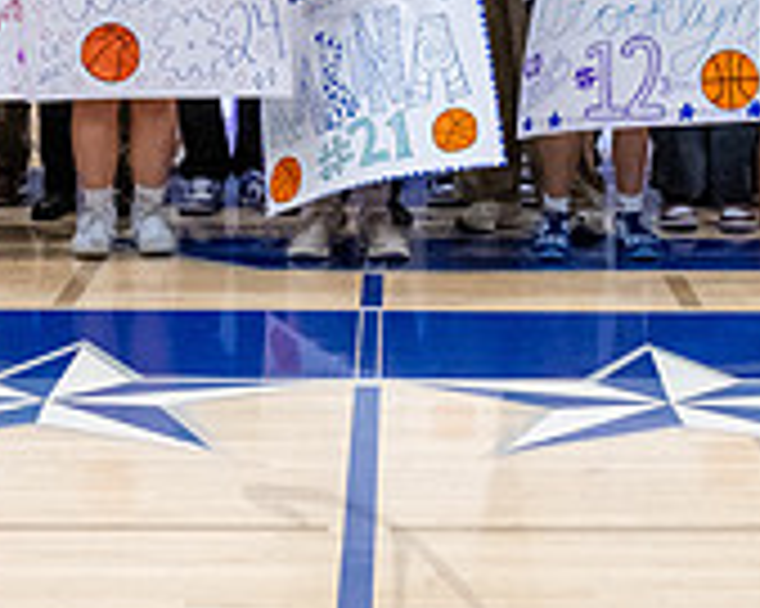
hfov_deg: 14.6
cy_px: -142
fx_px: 2967
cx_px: 392
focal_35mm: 132
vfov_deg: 11.4
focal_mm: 28
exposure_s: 1/160
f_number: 8
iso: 4000
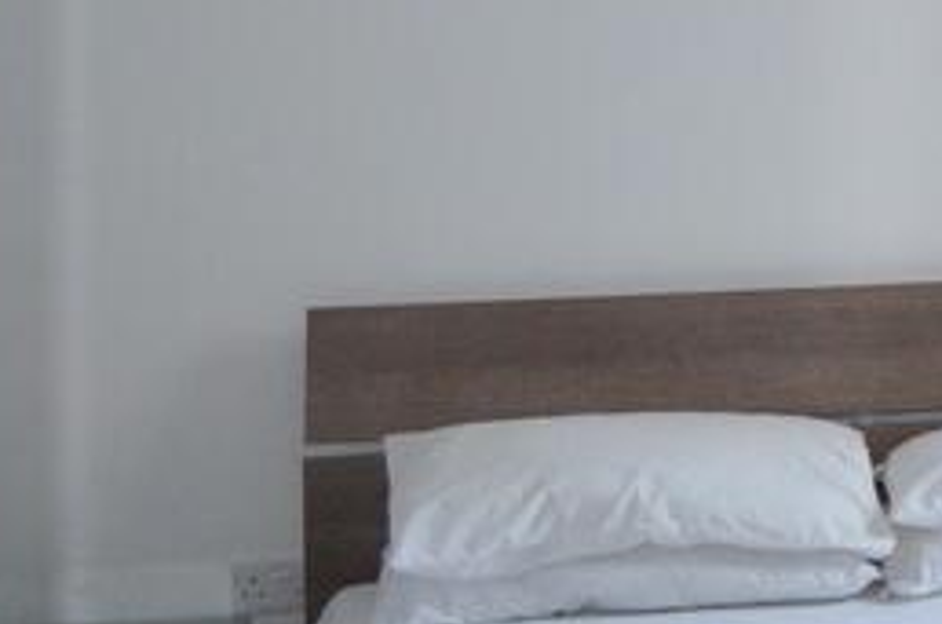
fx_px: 2795
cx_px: 1778
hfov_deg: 15.8
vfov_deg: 12.4
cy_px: -146
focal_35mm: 107
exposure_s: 1/60
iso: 2000
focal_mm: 18
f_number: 3.5
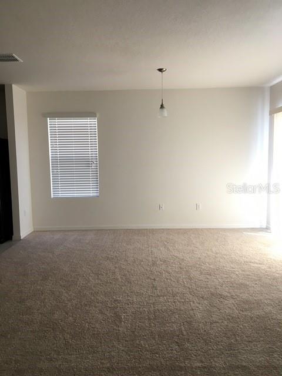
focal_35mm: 29
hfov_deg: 48.2
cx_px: 141
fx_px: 315
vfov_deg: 61.7
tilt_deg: -6.2
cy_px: 188
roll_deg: +1.0
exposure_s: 1/30
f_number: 2.2
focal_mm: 4.15
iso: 50
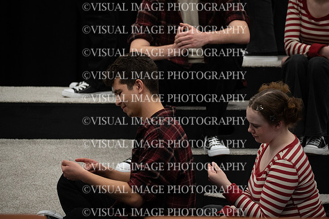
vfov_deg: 7.0
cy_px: 110
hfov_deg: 10.5
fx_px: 1790
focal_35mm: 196
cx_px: 164
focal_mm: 196
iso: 5000
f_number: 5.6
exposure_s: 1/160
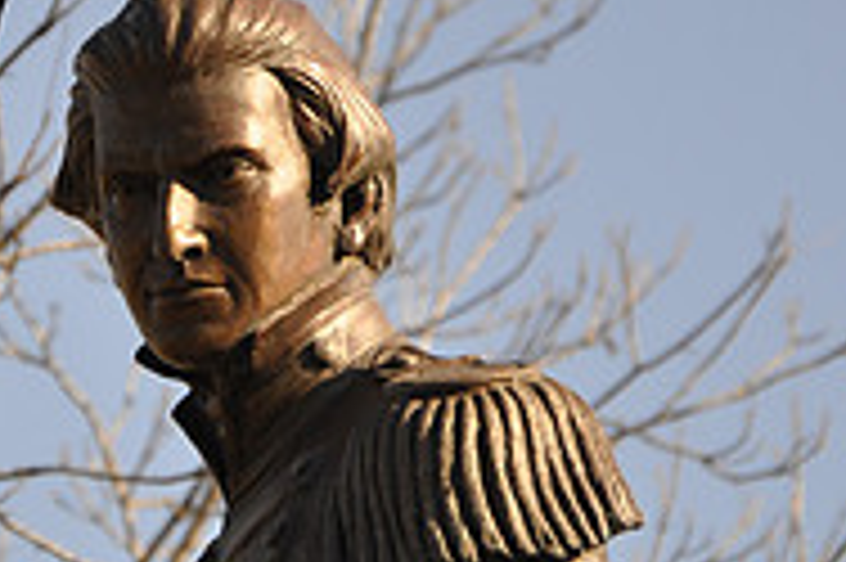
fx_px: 11400
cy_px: 321
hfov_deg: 4.2
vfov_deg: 2.8
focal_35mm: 486
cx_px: 243
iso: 200
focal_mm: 105
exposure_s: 1/125
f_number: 5.6
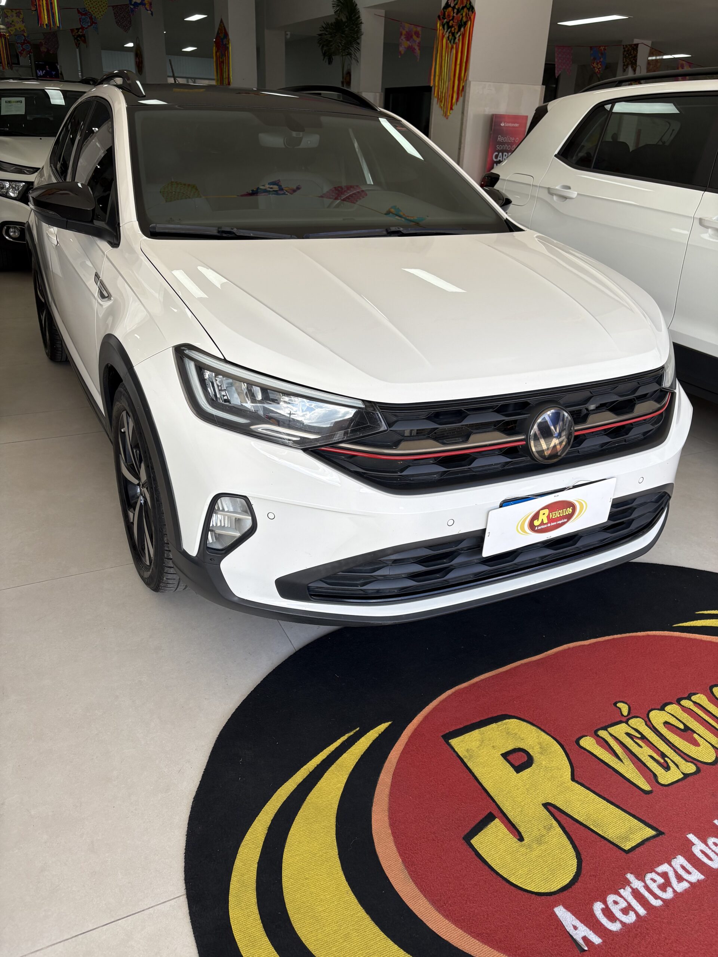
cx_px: 359
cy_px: 478
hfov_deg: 53.1
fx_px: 719
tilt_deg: -24.7
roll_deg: -2.6
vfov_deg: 67.3
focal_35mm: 26
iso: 50
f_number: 1.6
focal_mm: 5.96
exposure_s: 1/535
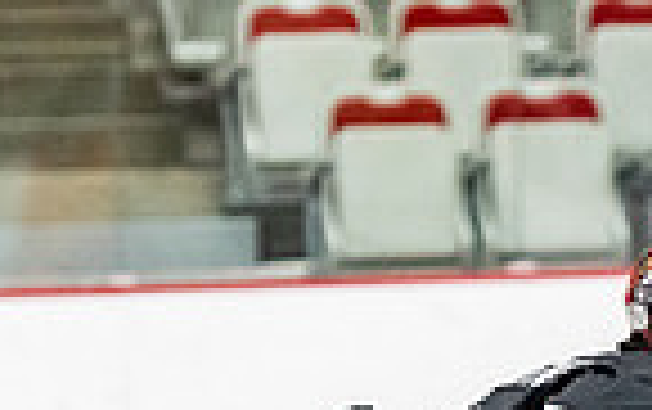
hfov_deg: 3.8
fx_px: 9767
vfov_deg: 2.4
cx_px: 691
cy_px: 623
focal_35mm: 549
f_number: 2.8
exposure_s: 1/640
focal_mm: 112
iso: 4000
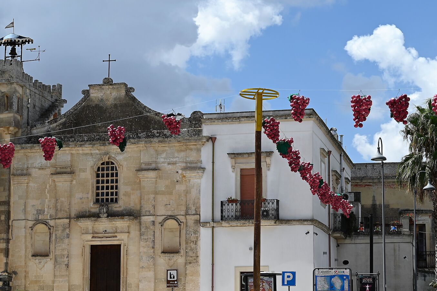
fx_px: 1056
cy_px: 146
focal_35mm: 87
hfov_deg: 23.4
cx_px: 243
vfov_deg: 15.7
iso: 100
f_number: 6.3
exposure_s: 1/640
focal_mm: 49
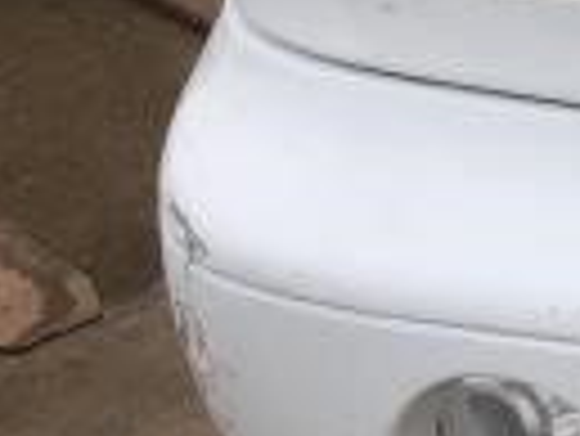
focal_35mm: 174
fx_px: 2918
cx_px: 1758
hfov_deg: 9.1
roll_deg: +4.4
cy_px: -396
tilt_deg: -18.0
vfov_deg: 8.2
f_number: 1.8
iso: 20
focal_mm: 3.99
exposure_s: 1/495
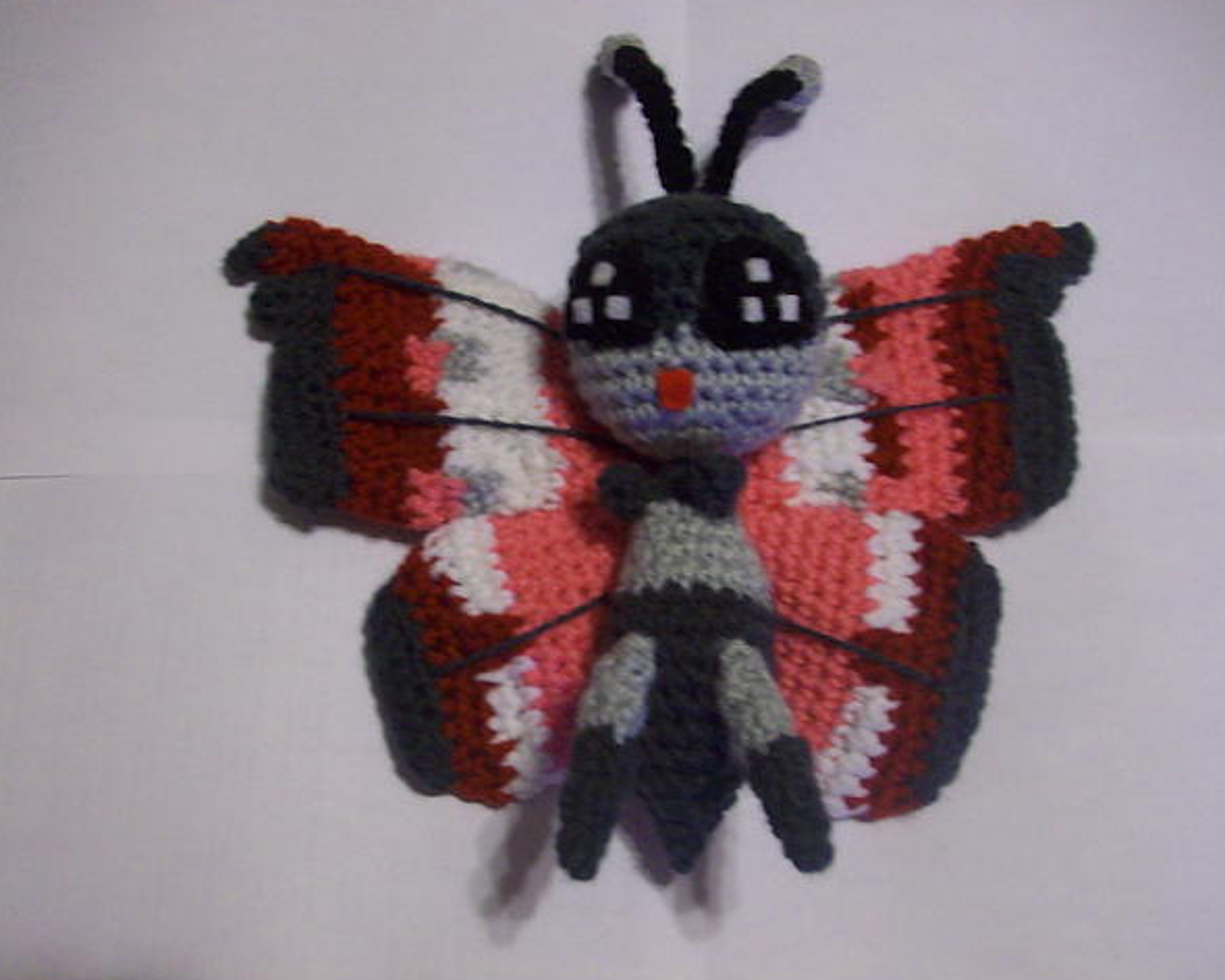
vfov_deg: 41.2
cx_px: 600
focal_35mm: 36
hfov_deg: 50.3
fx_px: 1305
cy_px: 490
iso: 160
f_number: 2.8
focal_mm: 5.7
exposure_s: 1/12.3
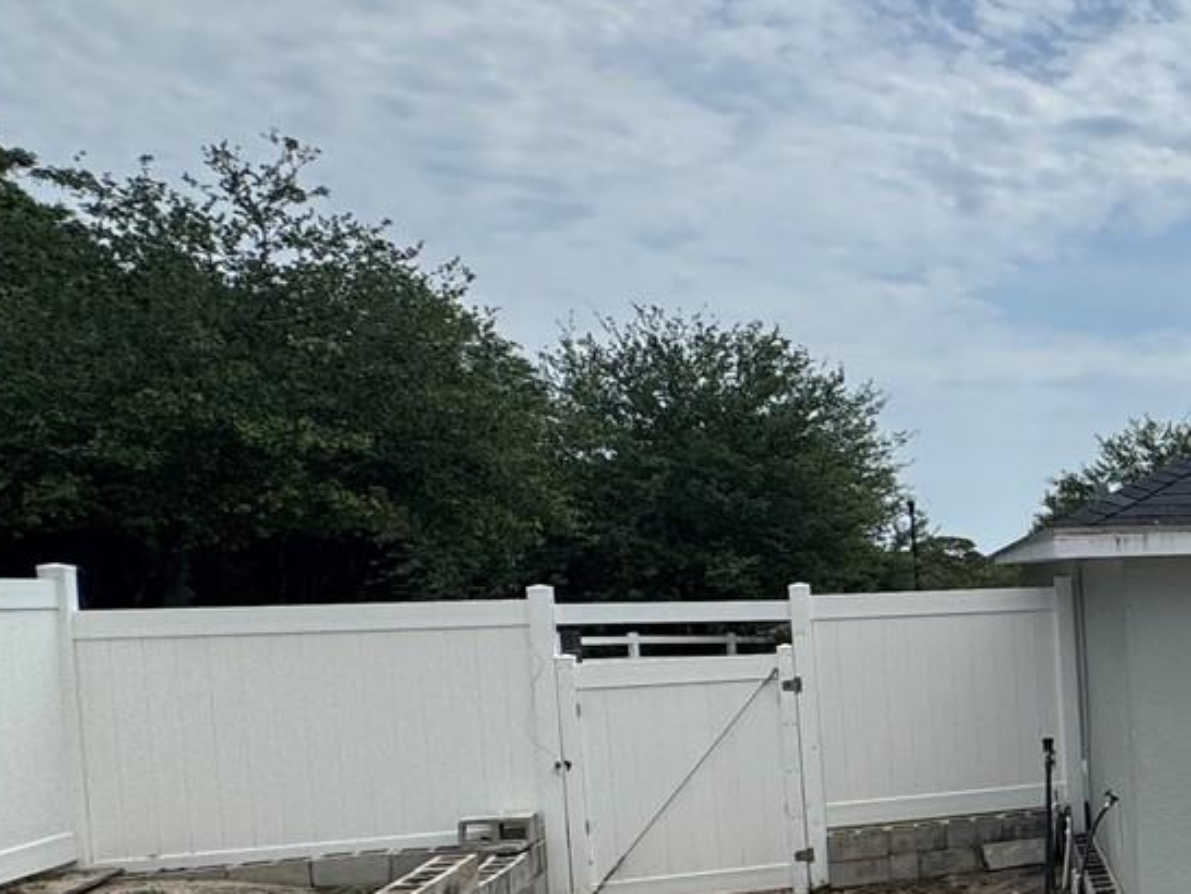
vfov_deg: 34.6
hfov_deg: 32.9
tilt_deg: -2.9
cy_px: 639
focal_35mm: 41
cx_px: 1577
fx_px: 1411
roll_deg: +1.8
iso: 50
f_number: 2.2
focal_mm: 2.22
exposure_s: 1/3546
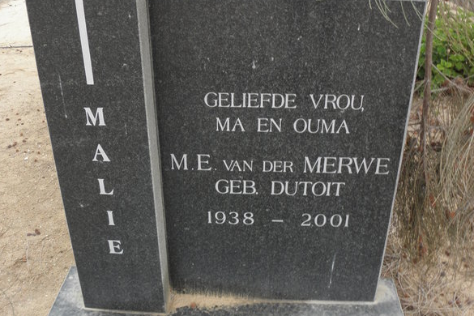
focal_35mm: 37
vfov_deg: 35.9
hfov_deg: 51.9
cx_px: 232
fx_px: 487
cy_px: 132
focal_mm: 4.6
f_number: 2.8
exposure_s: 1/30
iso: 100
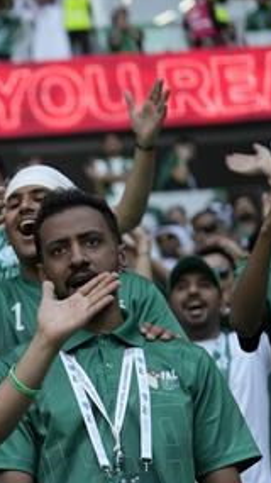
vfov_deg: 12.9
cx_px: -218
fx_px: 2137
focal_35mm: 167
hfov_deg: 7.1
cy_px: 309
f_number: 2.8
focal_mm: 70
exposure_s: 1/1600
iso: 1000
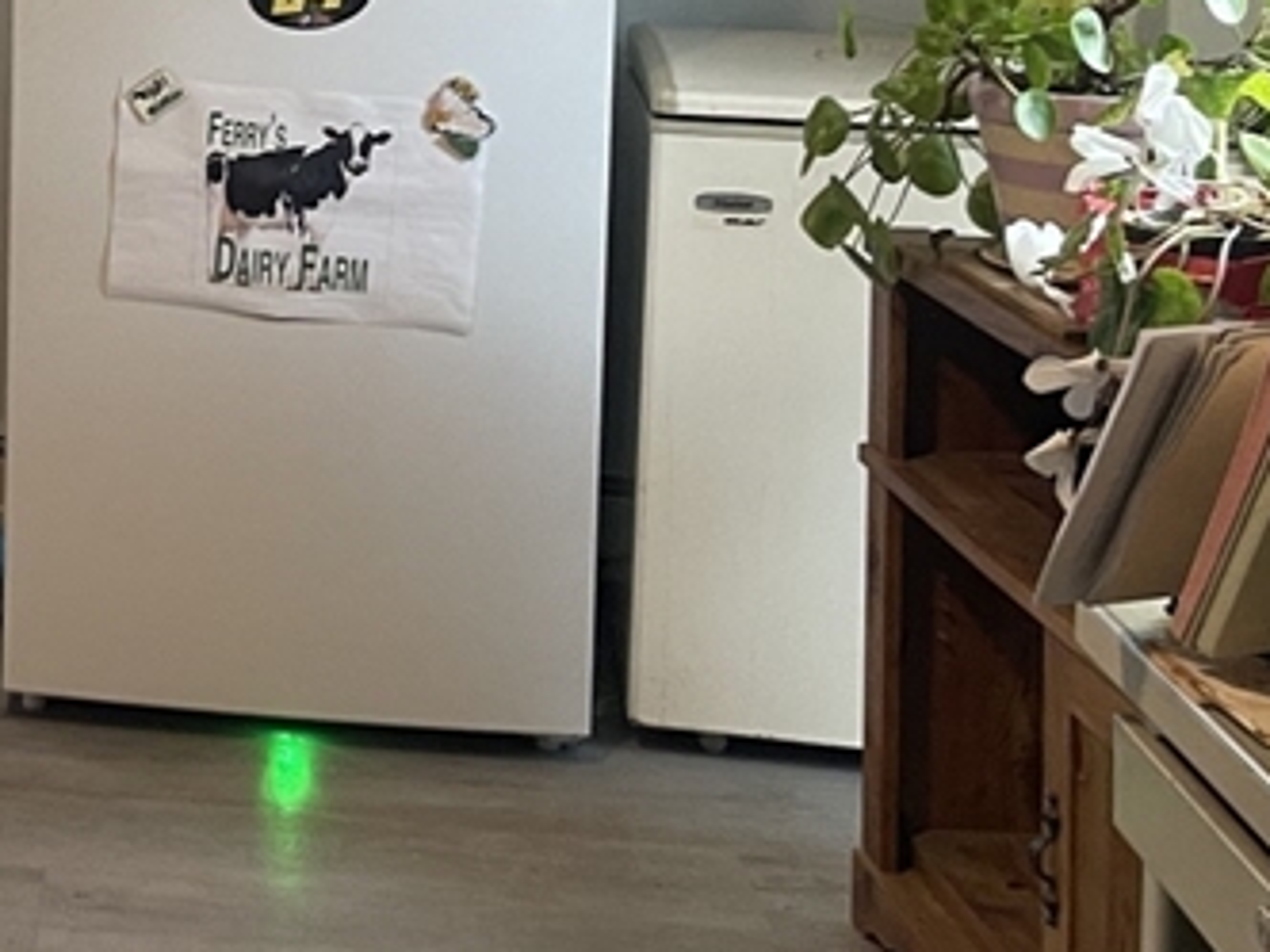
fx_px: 2825
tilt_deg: -5.3
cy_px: -42
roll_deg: +0.4
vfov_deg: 18.5
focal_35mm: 77
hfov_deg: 22.1
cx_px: -490
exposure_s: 1/60
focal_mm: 5.1
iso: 160
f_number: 1.6
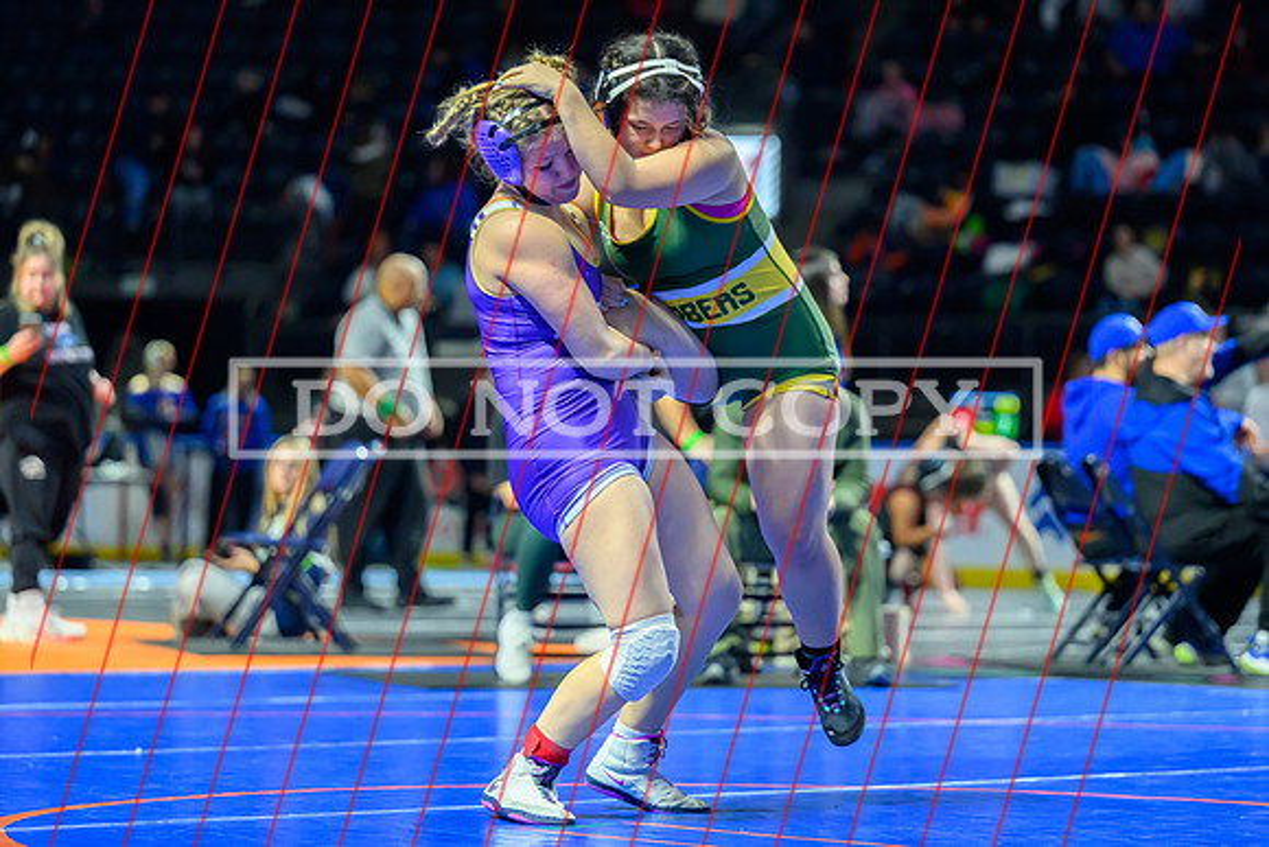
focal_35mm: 130
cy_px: 413
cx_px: 614
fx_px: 4570
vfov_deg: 10.6
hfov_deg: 15.8
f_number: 2.8
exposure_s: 1/800
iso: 4000
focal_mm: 115
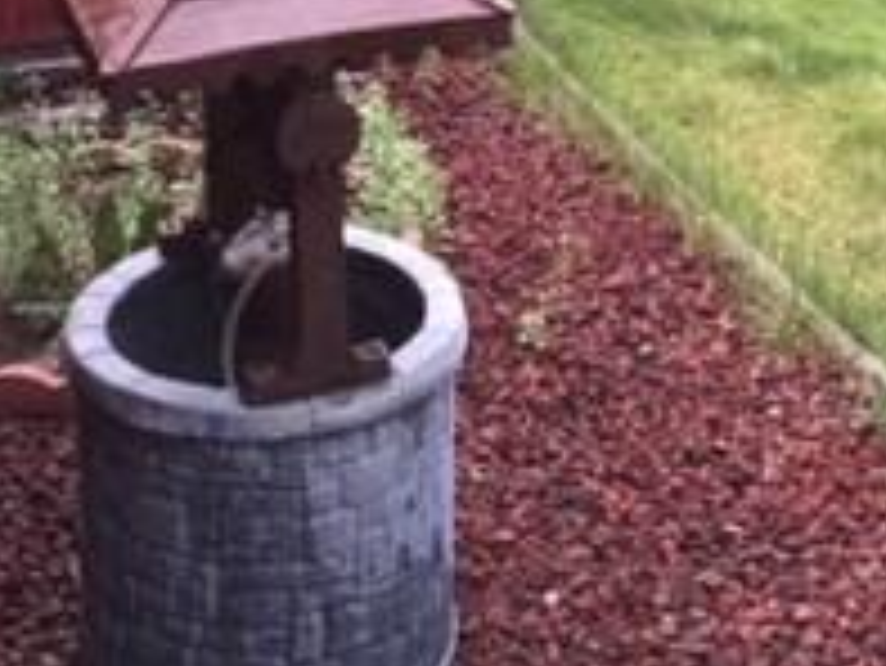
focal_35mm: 94
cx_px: 562
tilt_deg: -9.6
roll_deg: +0.5
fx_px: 2407
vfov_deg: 14.5
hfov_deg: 20.8
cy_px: -396
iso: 32
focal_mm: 4.15
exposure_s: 1/40
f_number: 2.2
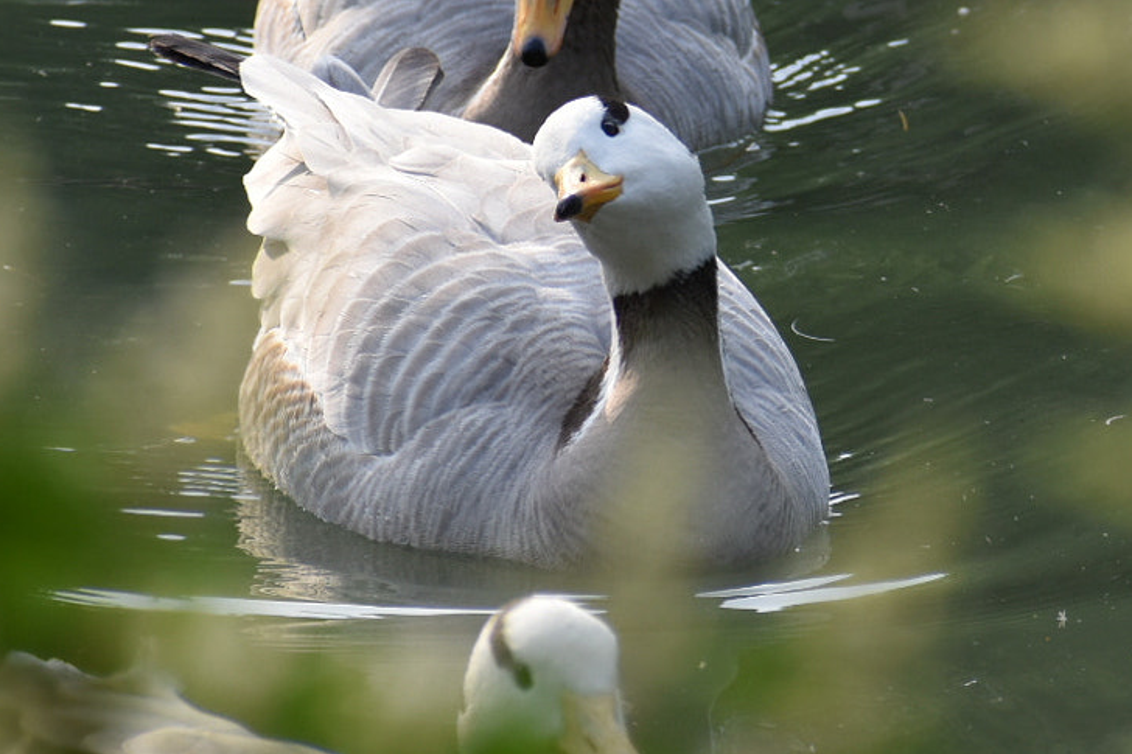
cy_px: 158
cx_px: 675
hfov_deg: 2.1
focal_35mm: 989
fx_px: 31090
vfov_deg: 1.4
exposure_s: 1/250
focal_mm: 300
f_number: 8
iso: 400
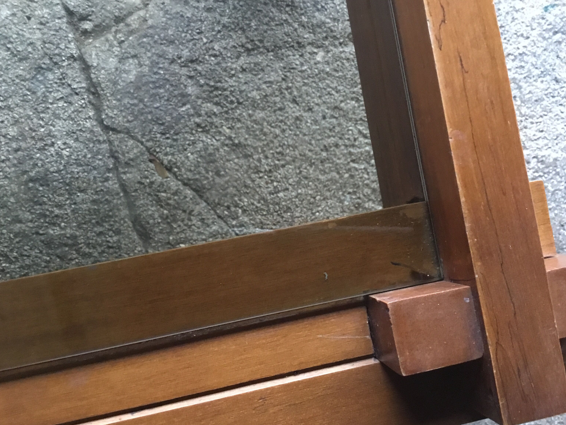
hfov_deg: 55.3
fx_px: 540
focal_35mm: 33
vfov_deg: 42.9
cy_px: 223
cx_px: 291
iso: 500
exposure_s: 1/17
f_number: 2.4
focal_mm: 3.3
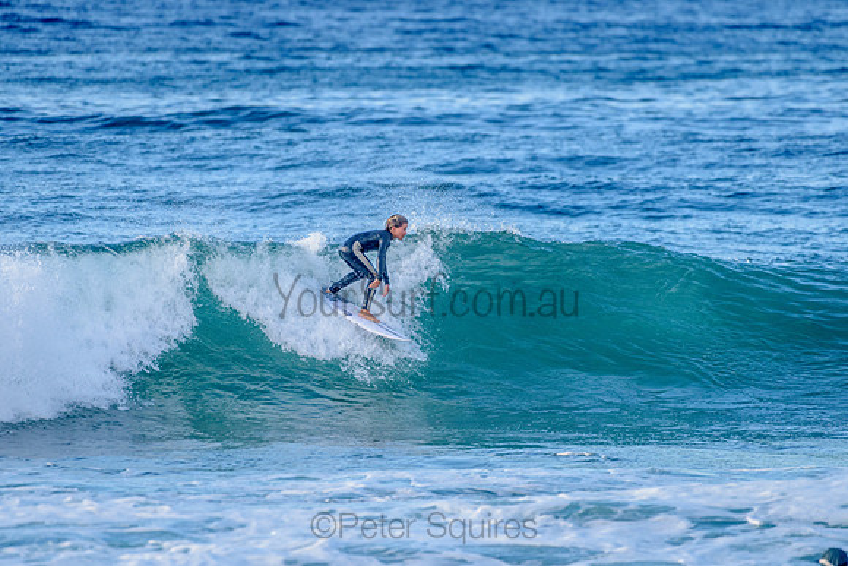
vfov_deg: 2.2
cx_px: 434
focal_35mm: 613
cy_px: 290
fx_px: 14441
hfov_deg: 3.4
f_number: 5.6
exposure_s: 1/1250
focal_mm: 500
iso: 560
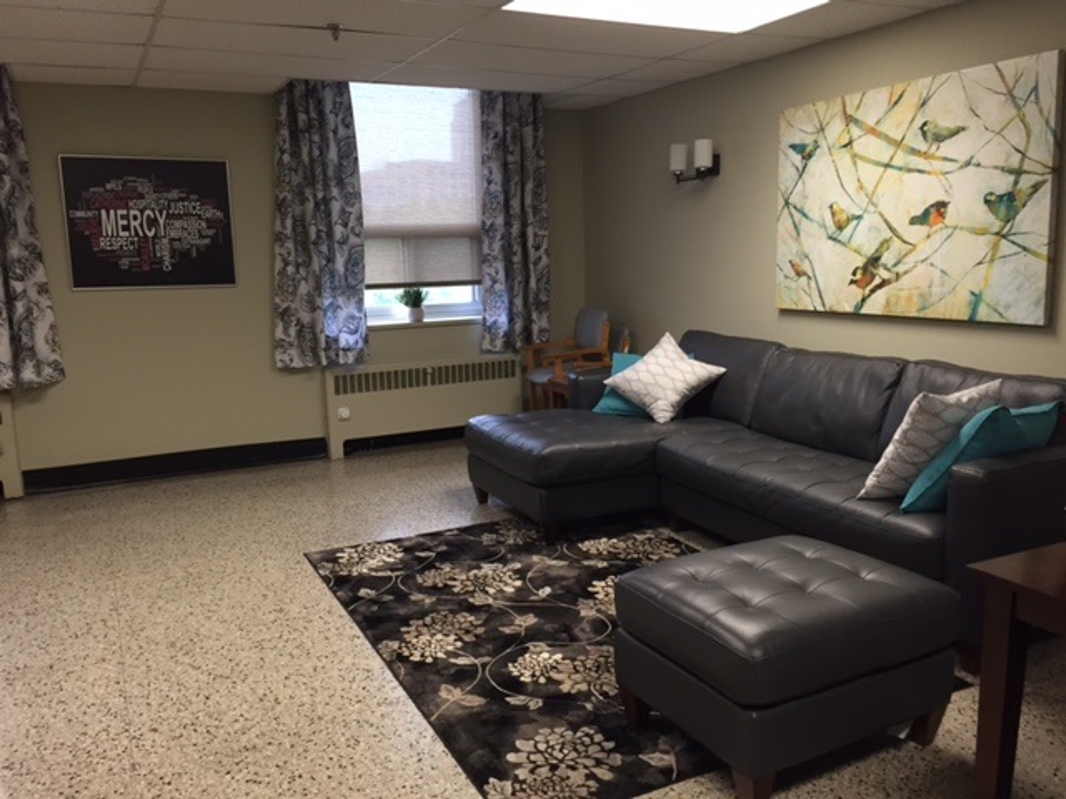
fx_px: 893
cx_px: 533
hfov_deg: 61.7
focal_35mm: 29
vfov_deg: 48.2
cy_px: 400
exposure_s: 1/30
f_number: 2.2
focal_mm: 4.15
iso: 100
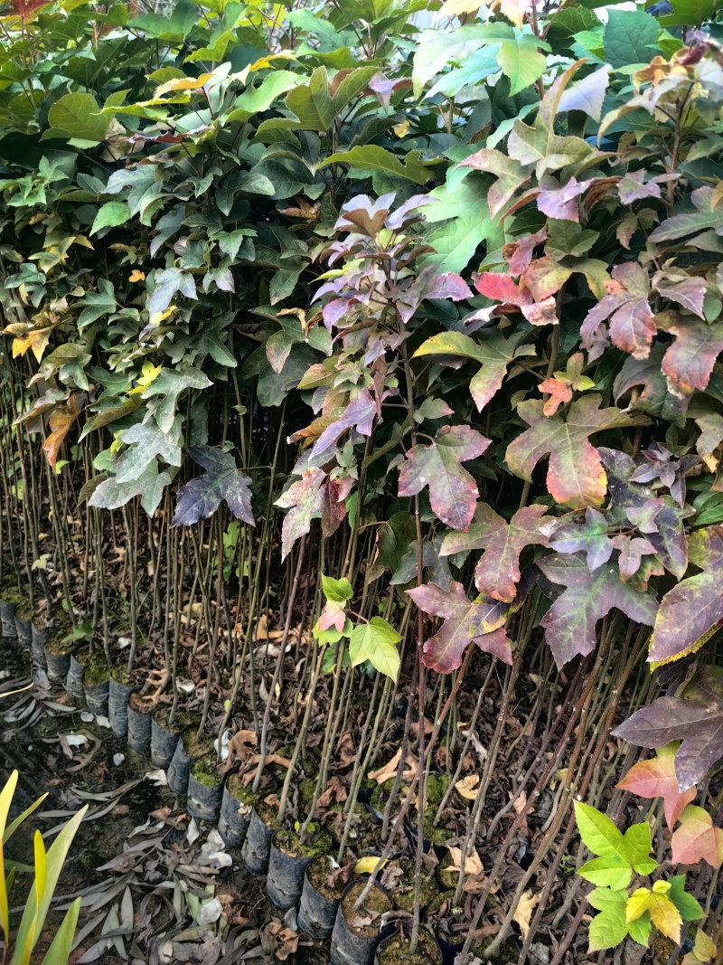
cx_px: 362
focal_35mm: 27
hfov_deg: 51.3
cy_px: 482
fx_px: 752
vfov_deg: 65.3
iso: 50
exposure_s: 1/119
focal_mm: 5.75
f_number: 2
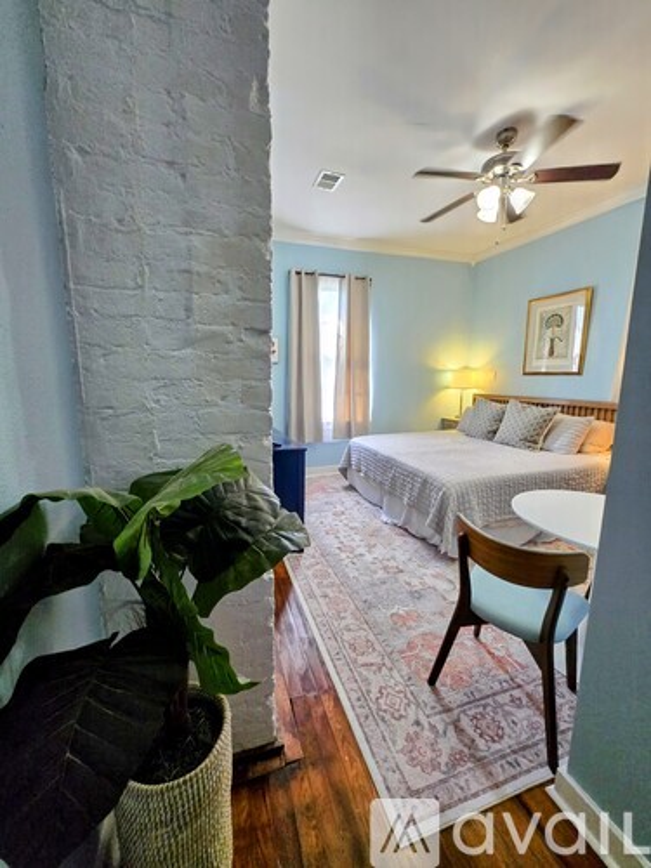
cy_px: 434
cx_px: 326
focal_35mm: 13
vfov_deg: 106.2
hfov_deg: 89.9
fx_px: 326
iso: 250
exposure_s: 1/60
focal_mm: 1.7
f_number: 2.2
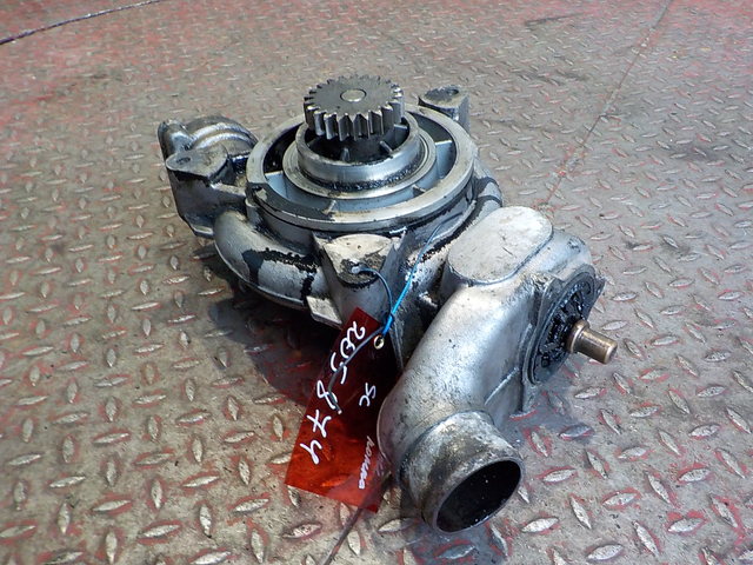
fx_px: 653
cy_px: 282
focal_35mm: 30
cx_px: 376
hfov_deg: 60.0
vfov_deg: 46.8
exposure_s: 1/30
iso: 280
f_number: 3.3
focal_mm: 4.1
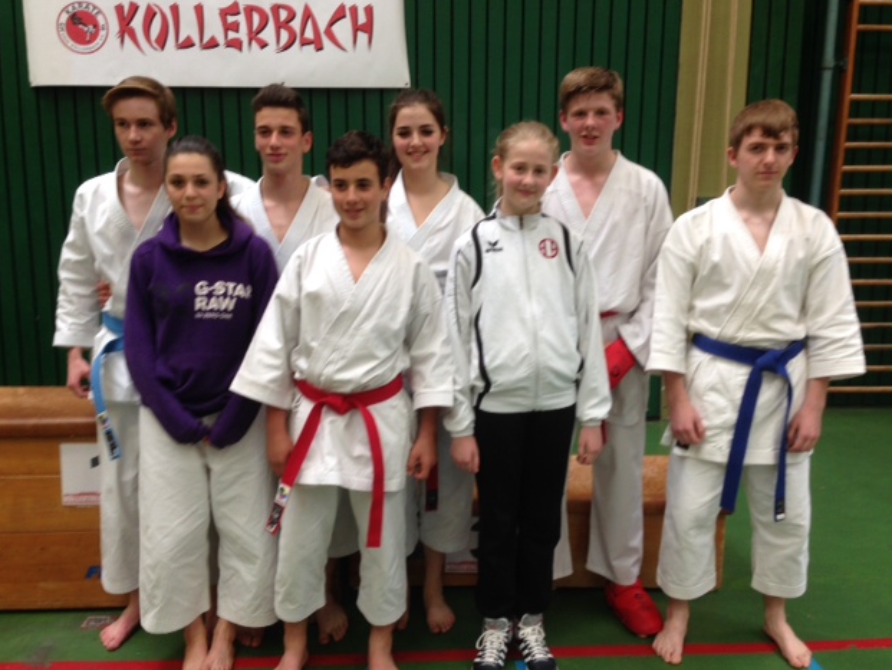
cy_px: 334
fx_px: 876
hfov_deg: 53.9
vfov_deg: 41.8
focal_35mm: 34
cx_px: 445
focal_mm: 4.12
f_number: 2.4
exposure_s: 1/30
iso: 64
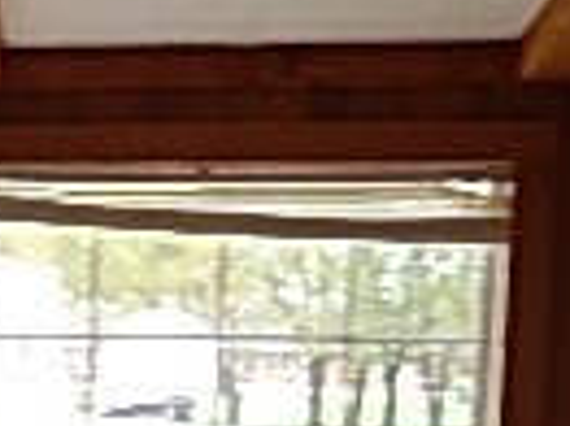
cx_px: -801
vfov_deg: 7.8
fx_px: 3060
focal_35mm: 186
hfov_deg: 9.5
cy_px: 730
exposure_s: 1/30
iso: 125
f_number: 3.4
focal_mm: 6.8
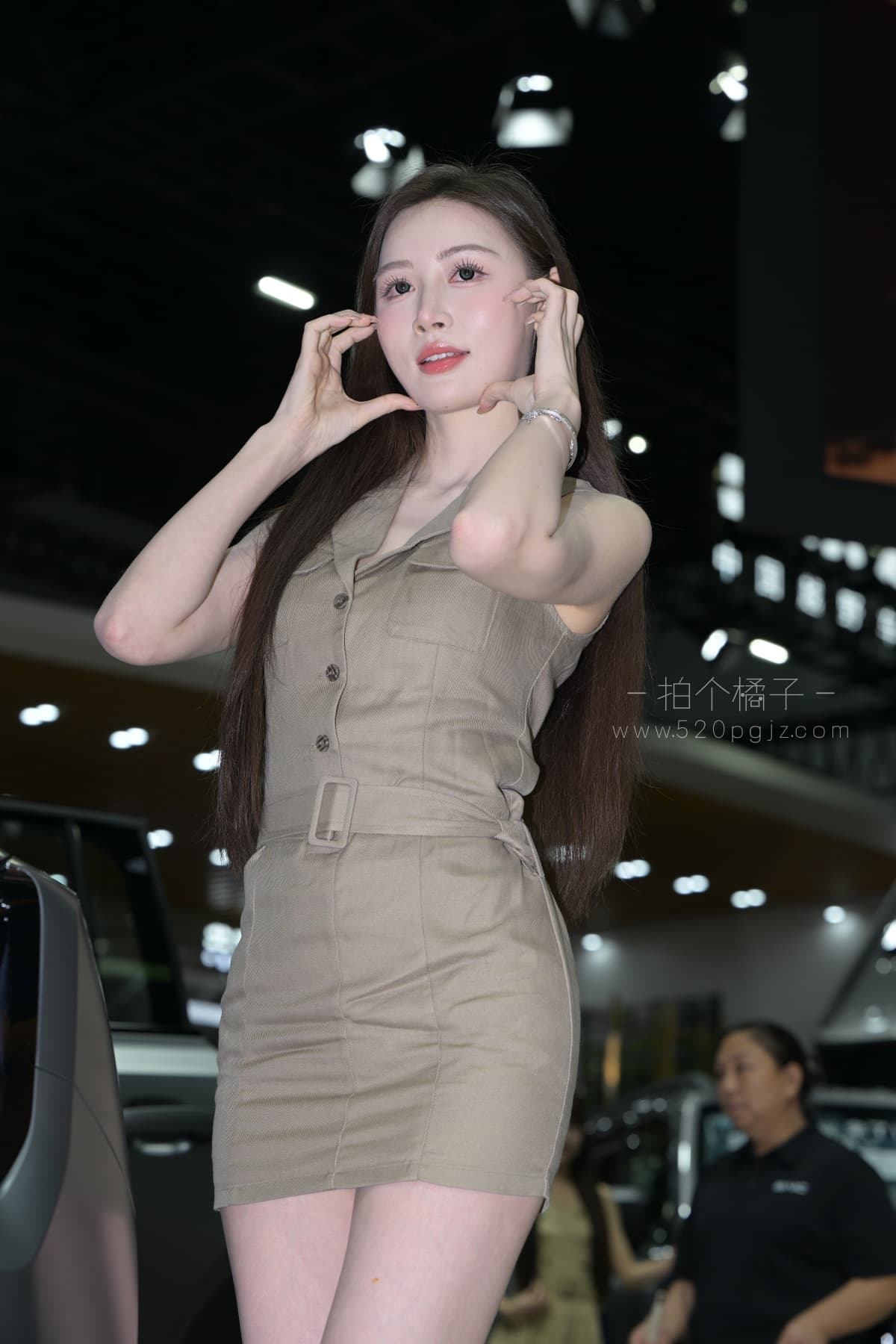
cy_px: 672
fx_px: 2949
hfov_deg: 17.3
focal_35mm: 79
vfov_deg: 25.7
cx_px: 448
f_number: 5
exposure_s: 1/200
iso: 200
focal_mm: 79
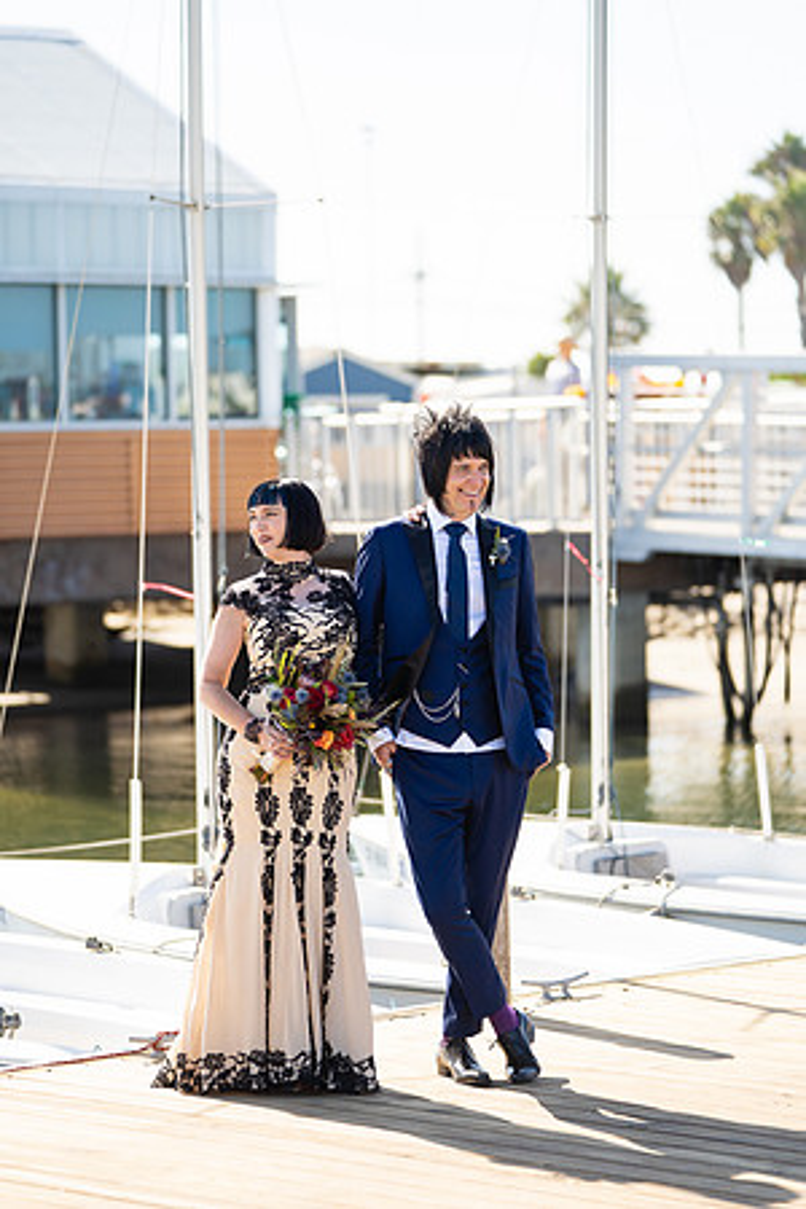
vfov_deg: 16.8
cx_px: 403
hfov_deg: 11.2
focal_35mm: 122
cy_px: 604
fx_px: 4097
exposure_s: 1/1250
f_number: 2.8
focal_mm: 122
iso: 200
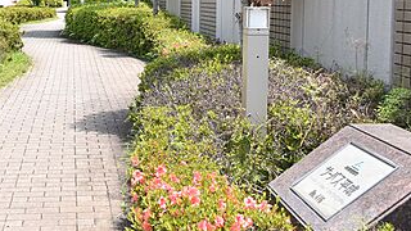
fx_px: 643
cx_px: 153
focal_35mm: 59
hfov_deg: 35.2
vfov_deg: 20.2
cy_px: 58
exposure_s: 1/500
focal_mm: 20
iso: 800
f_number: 11
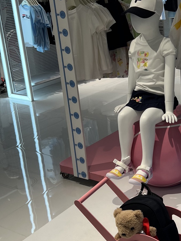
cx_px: 159
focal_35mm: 59
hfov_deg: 24.2
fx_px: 411
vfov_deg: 32.7
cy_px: 108
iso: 40
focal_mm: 5.7
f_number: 1.5
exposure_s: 1/275
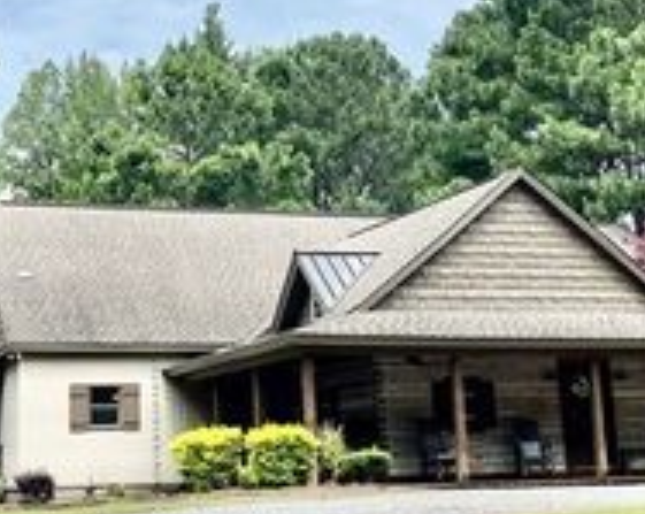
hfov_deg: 27.7
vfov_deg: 22.4
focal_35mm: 68
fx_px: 1296
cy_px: 223
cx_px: 186
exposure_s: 1/3215
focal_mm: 5.1
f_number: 1.6
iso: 50
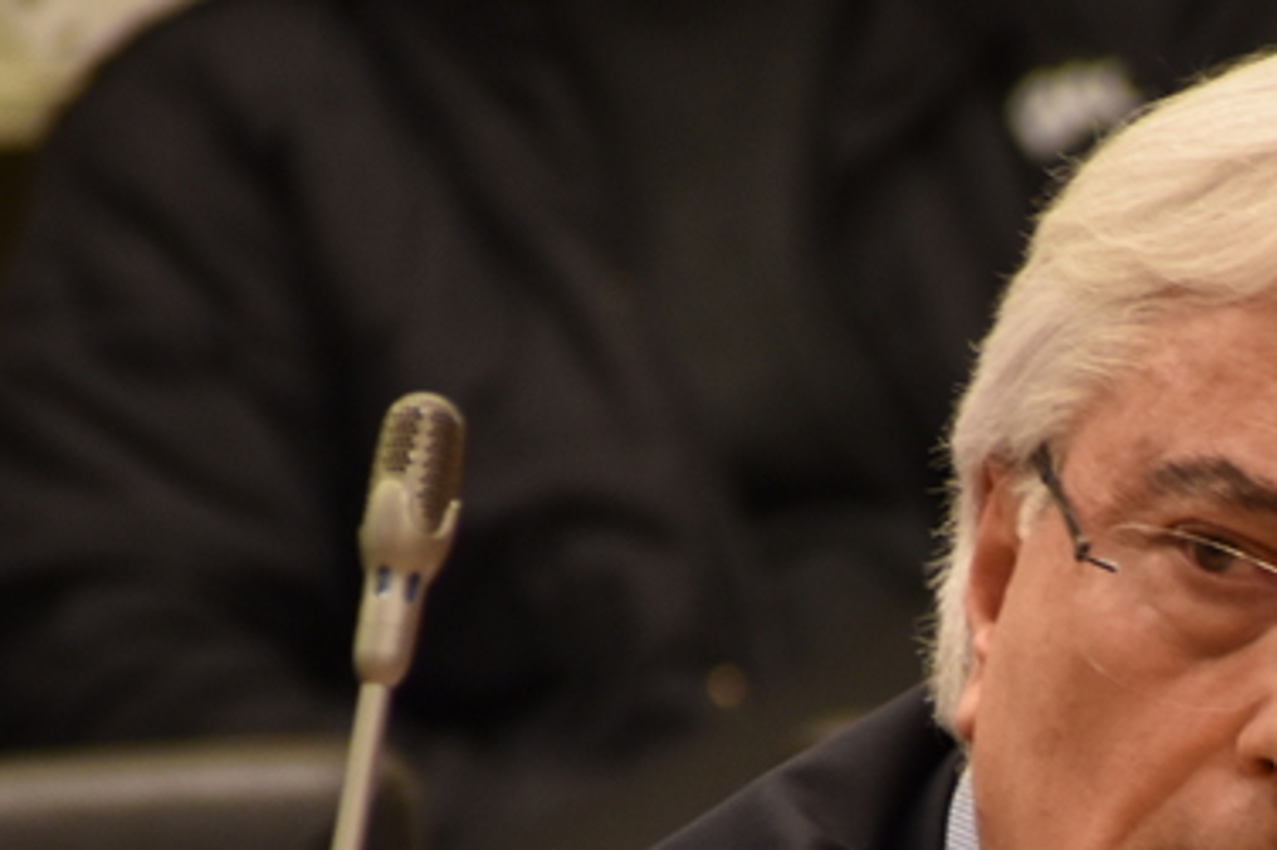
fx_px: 42333
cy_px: 1124
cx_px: 1650
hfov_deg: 1.7
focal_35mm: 1194
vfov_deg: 1.2
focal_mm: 200
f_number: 5.6
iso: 400
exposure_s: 1/15
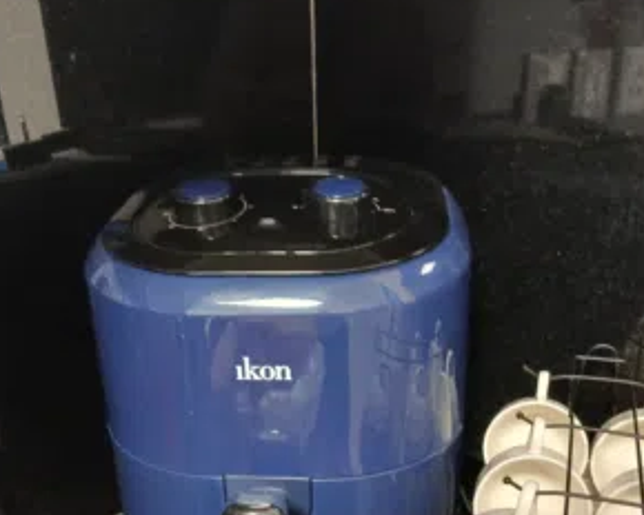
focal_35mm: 35
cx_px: 322
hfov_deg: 51.5
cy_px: 411
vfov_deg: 40.5
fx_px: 667
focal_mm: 3.98
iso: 500
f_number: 1.8
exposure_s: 1/25
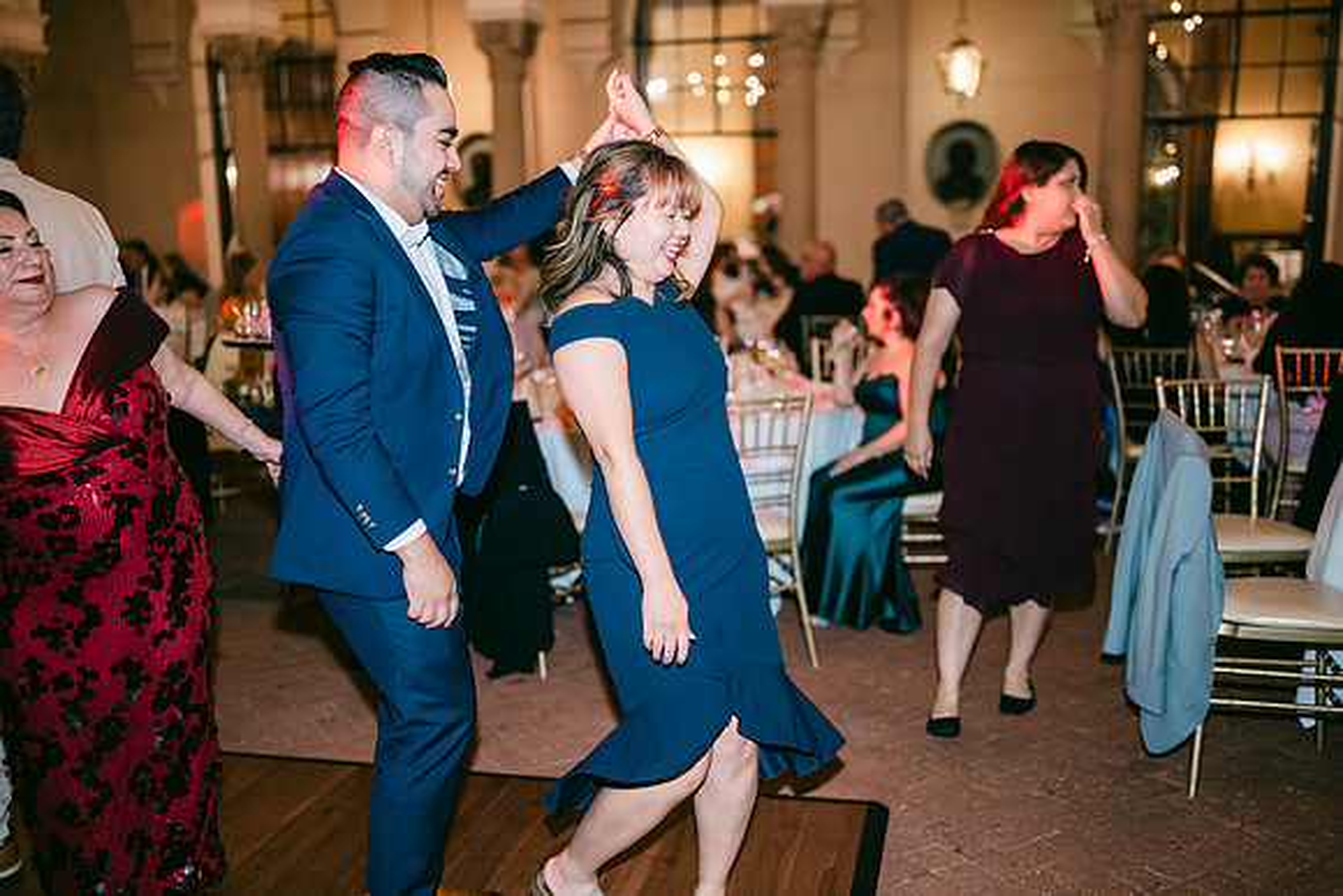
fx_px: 1306
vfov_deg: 37.9
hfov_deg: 54.4
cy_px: 448
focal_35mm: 35
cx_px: 672
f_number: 1.2
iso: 1250
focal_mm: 35
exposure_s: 1/125
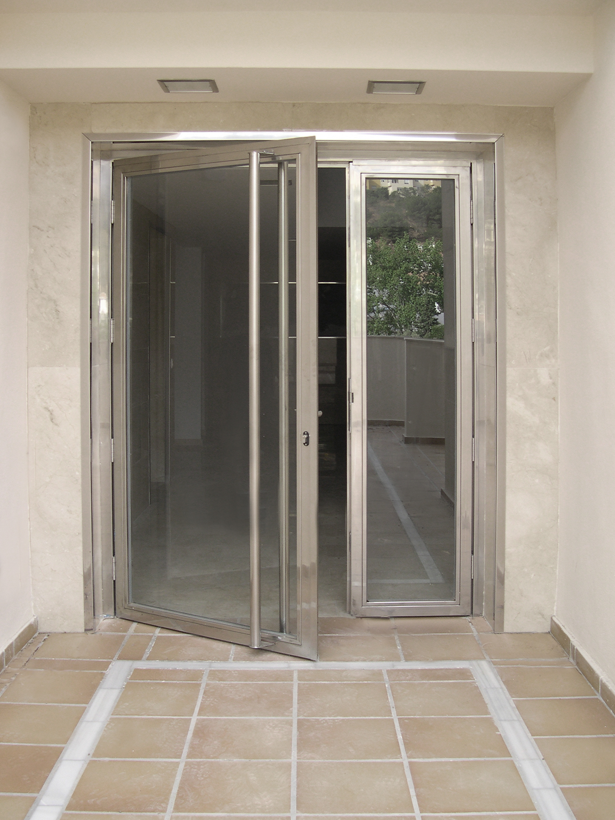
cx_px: 308
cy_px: 410
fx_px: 900
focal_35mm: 38
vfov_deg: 49.0
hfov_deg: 37.7
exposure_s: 1/107
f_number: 2.8
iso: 100
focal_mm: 8
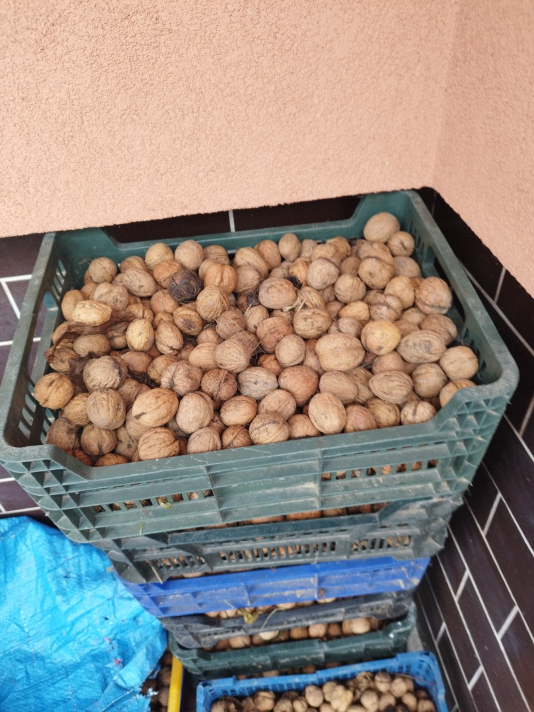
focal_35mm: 24
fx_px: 494
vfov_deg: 71.6
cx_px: 267
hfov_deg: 56.8
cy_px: 356
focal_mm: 5.89
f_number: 1.89
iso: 190
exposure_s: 1/50
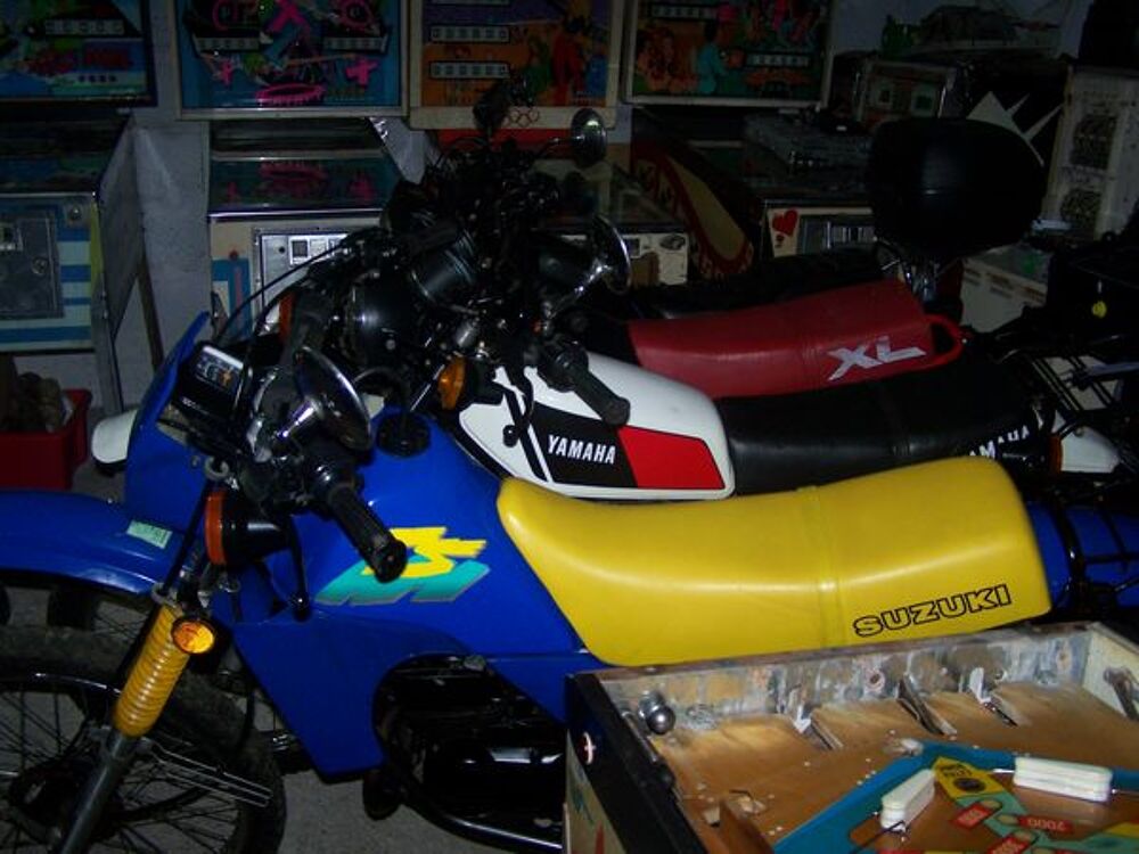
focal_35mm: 38
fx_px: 1250
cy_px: 427
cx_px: 570
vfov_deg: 37.7
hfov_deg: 49.0
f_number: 2.8
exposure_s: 1/60
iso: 80
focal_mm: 6.3
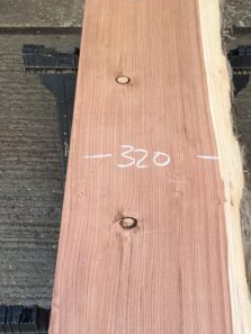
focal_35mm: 52
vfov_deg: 36.4
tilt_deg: -58.8
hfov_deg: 28.0
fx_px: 502
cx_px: 151
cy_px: 223
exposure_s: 1/50
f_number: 2.2
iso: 25
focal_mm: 4.15
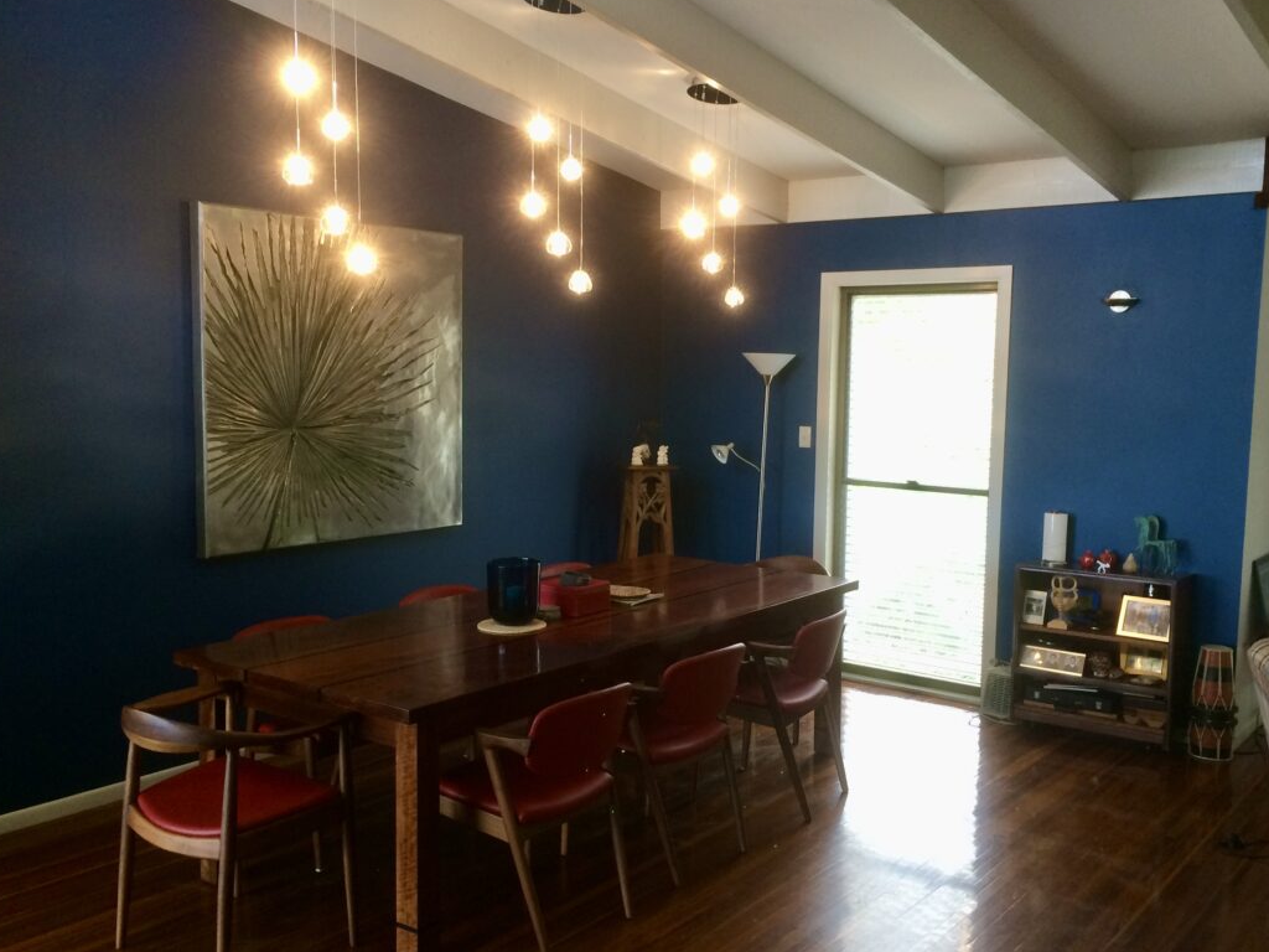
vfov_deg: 41.8
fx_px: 1246
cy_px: 500
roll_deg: -0.5
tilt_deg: -7.4
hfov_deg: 53.9
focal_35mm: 34
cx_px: 667
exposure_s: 1/33
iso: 50
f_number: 2.2
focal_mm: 4.15
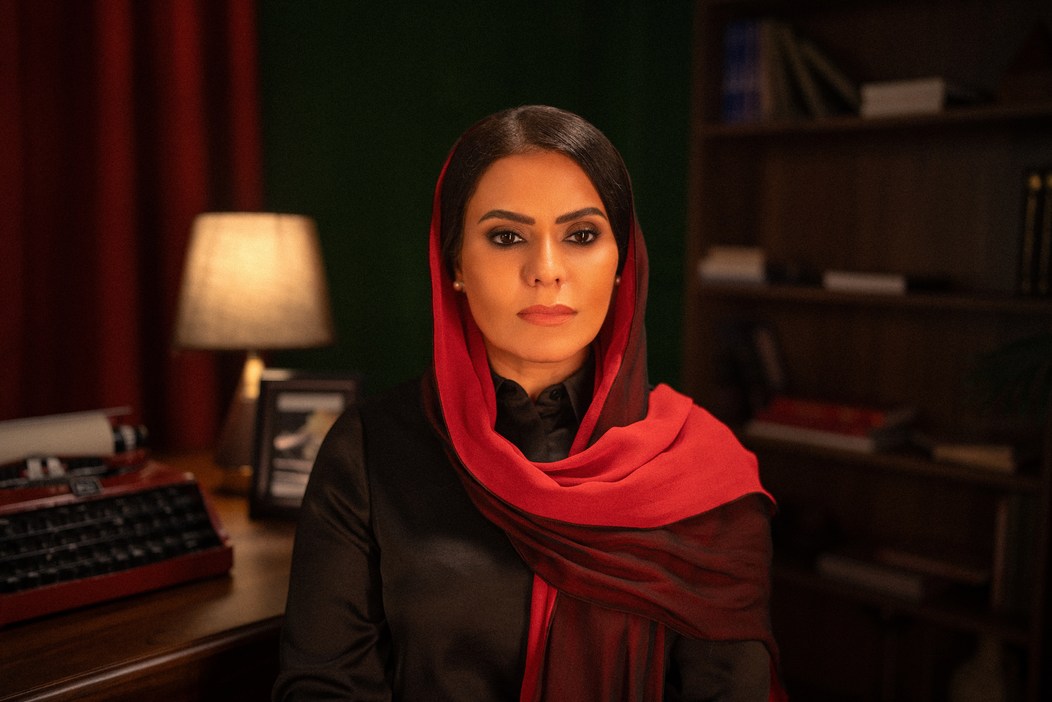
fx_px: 1023
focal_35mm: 35
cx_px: 526
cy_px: 351
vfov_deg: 37.9
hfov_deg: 54.4
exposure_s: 1/100
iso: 500
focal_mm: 35
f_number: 1.4
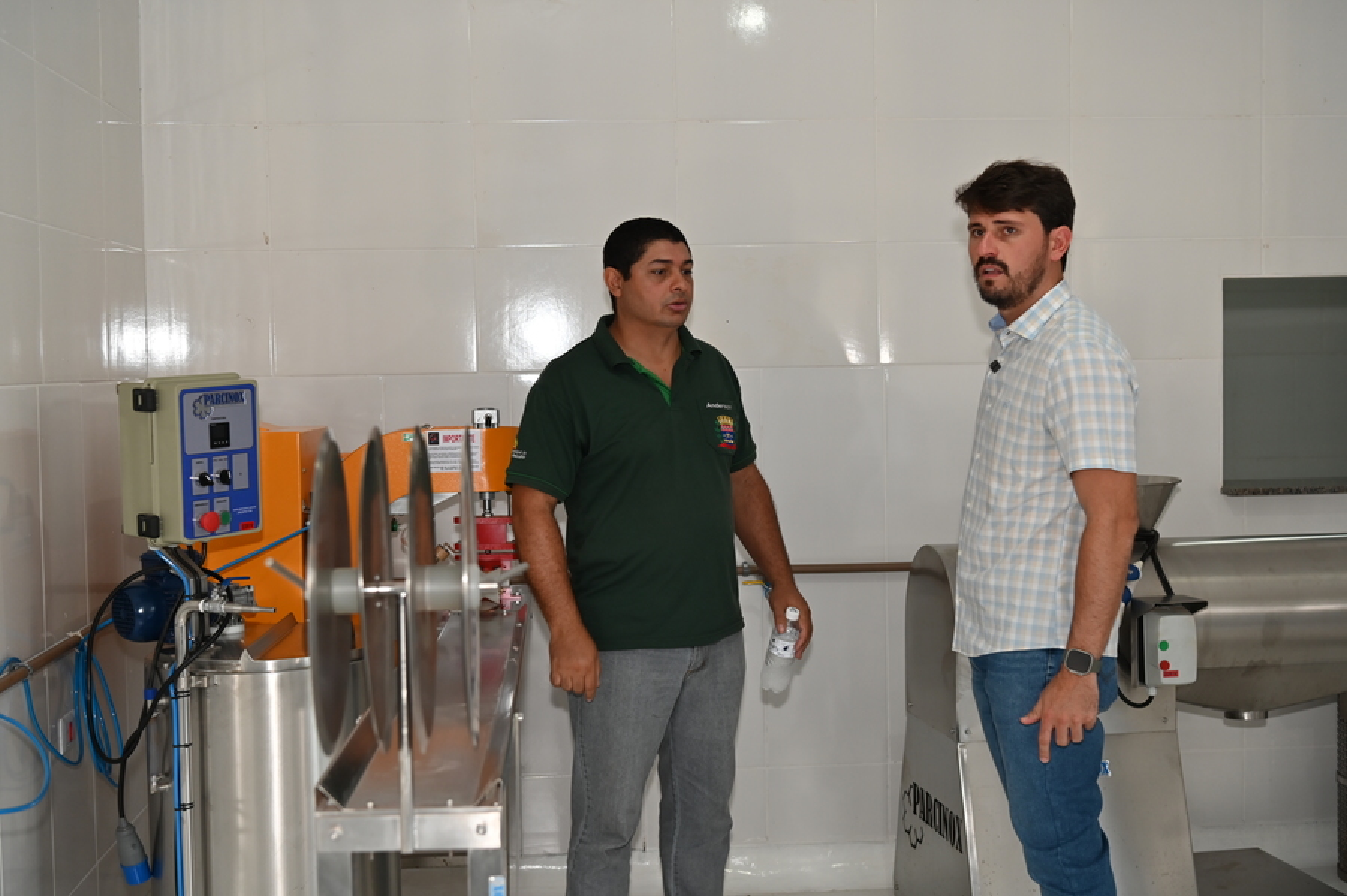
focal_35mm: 45
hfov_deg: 43.6
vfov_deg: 29.8
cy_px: 448
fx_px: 1683
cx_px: 674
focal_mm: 45
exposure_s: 1/60
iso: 640
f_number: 4
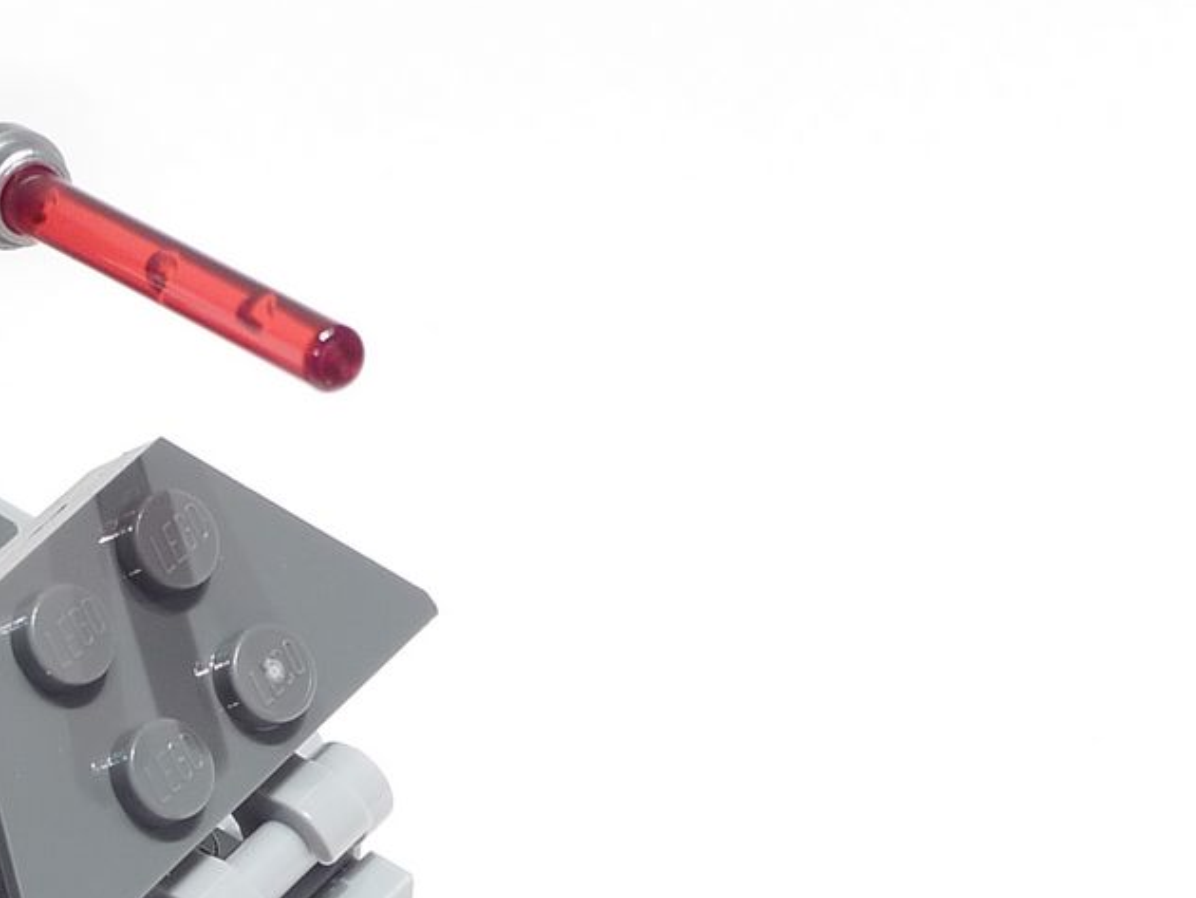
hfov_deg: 11.7
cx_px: -230
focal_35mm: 165
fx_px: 5703
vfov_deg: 8.9
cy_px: 1018
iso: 80
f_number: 4.5
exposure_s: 1.3
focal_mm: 12.1
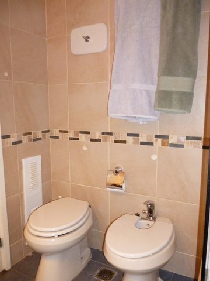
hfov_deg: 49.7
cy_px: 140
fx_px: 226
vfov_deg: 63.4
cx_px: 105
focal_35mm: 28
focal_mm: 5
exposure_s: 1/60
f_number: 3.1
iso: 400
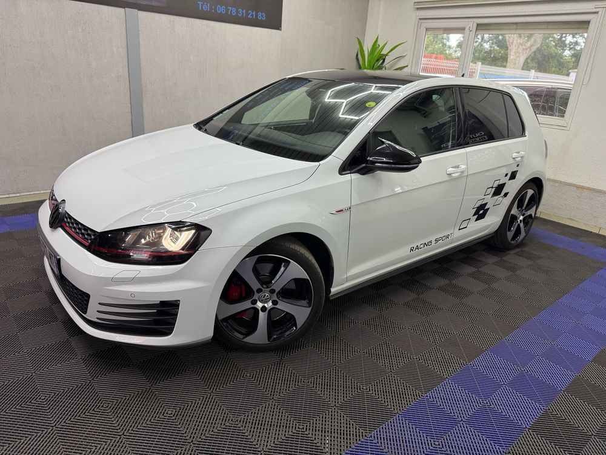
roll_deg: -4.1
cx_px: 303
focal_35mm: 24
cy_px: 228
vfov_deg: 56.8
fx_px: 420
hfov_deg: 71.6
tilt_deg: -19.9
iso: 100
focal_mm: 6.76
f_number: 1.78
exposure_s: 1/100
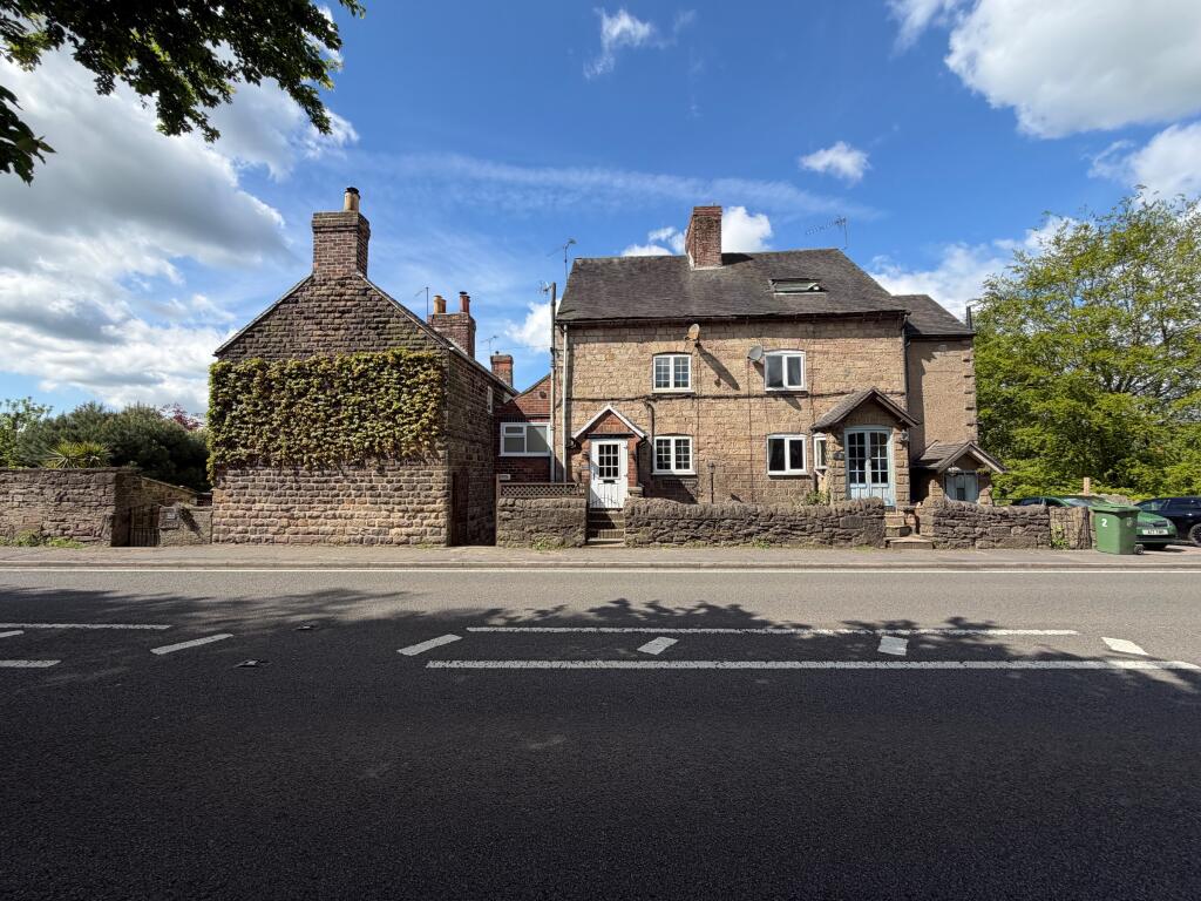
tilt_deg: +1.5
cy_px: 450
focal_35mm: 14
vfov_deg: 85.7
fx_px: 486
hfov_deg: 102.1
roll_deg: +1.2
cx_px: 600
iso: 32
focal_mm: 2.22
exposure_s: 1/770
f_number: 2.2
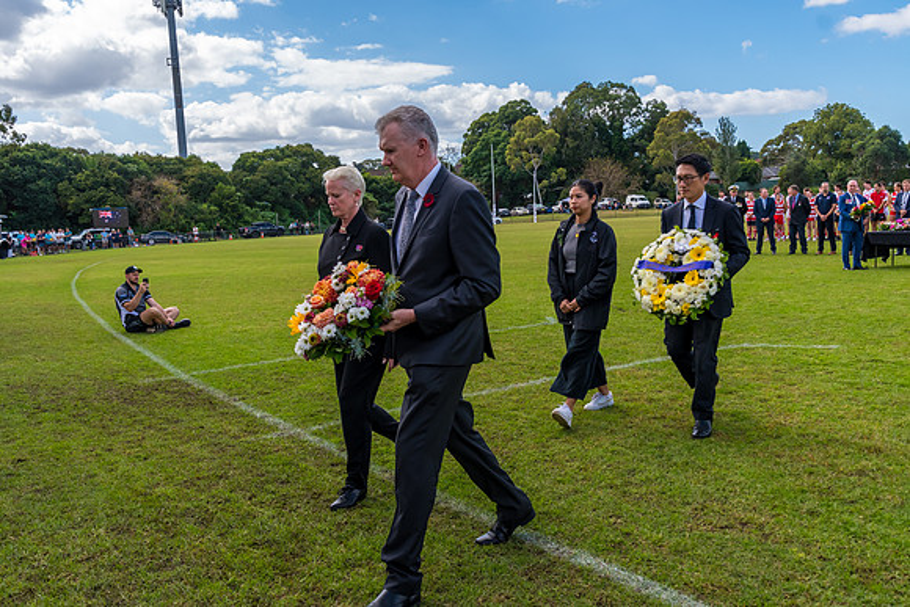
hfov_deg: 57.2
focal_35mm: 33
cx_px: 455
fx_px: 834
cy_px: 304
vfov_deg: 40.0
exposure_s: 1/1000
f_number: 5.6
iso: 400
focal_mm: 22
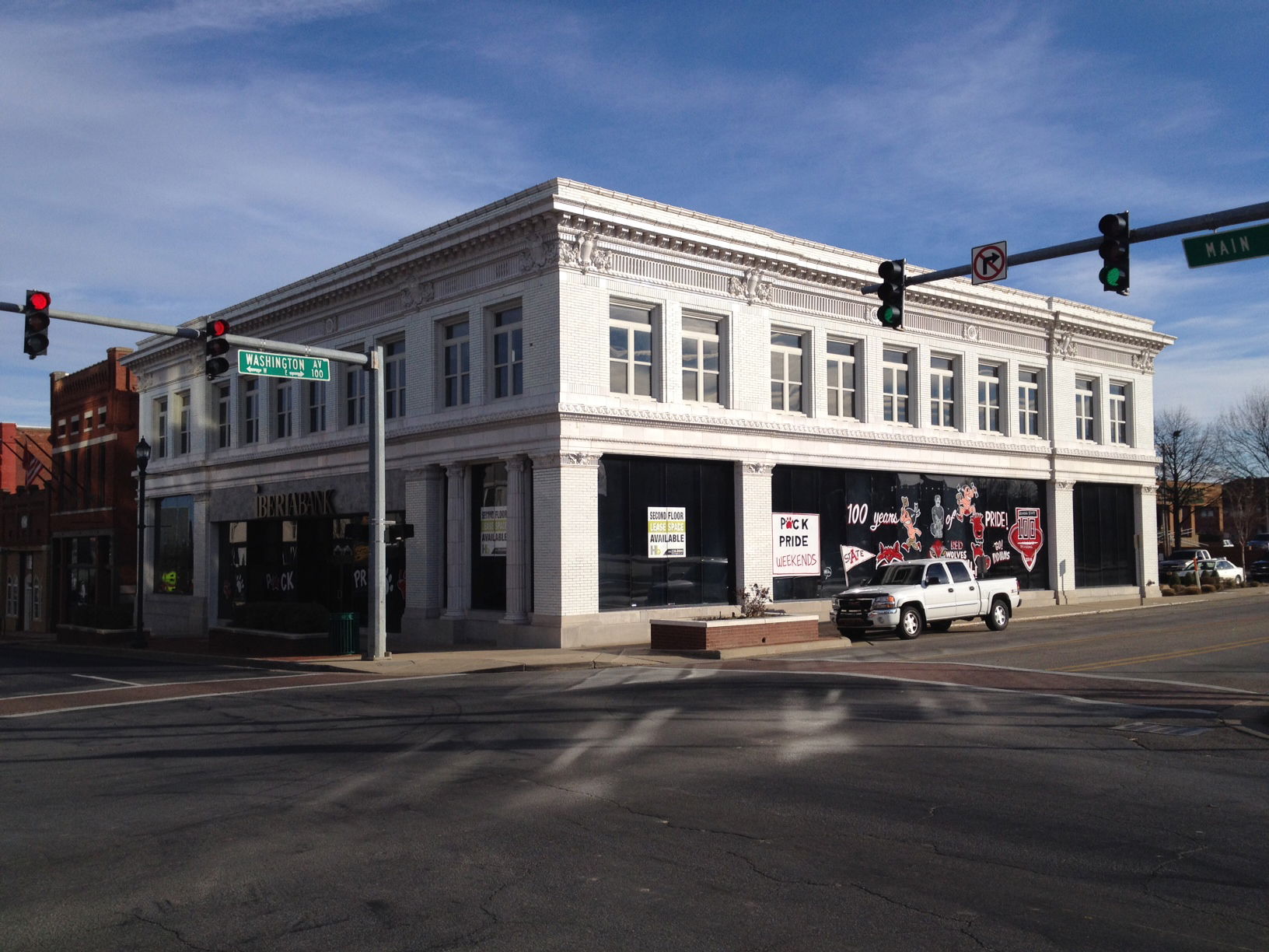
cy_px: 476
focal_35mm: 35
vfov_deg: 40.7
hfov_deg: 52.6
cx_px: 634
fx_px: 1283
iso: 50
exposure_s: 1/2404
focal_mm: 4.28
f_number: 2.4
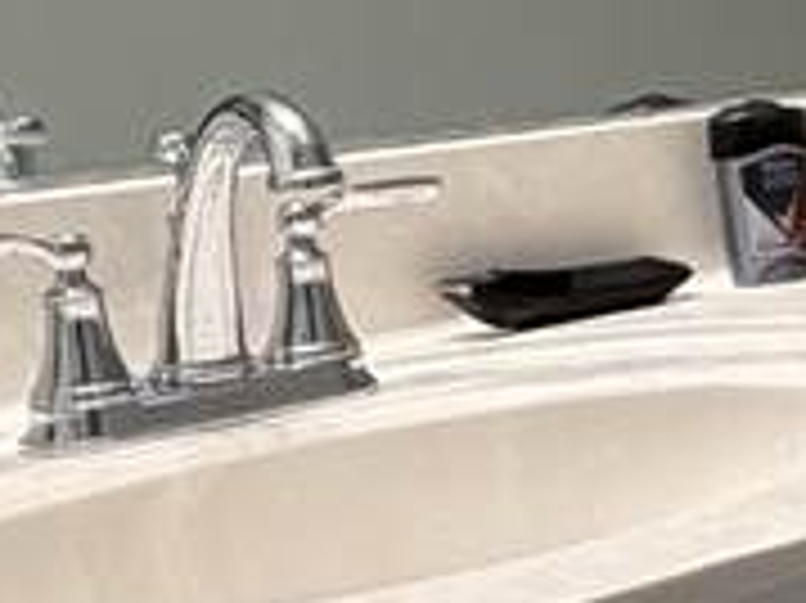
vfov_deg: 14.8
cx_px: 1639
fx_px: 2327
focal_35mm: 100
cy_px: 216
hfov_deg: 15.5
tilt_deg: -8.5
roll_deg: +3.4
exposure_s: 1/60
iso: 200
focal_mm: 2.22
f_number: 2.2
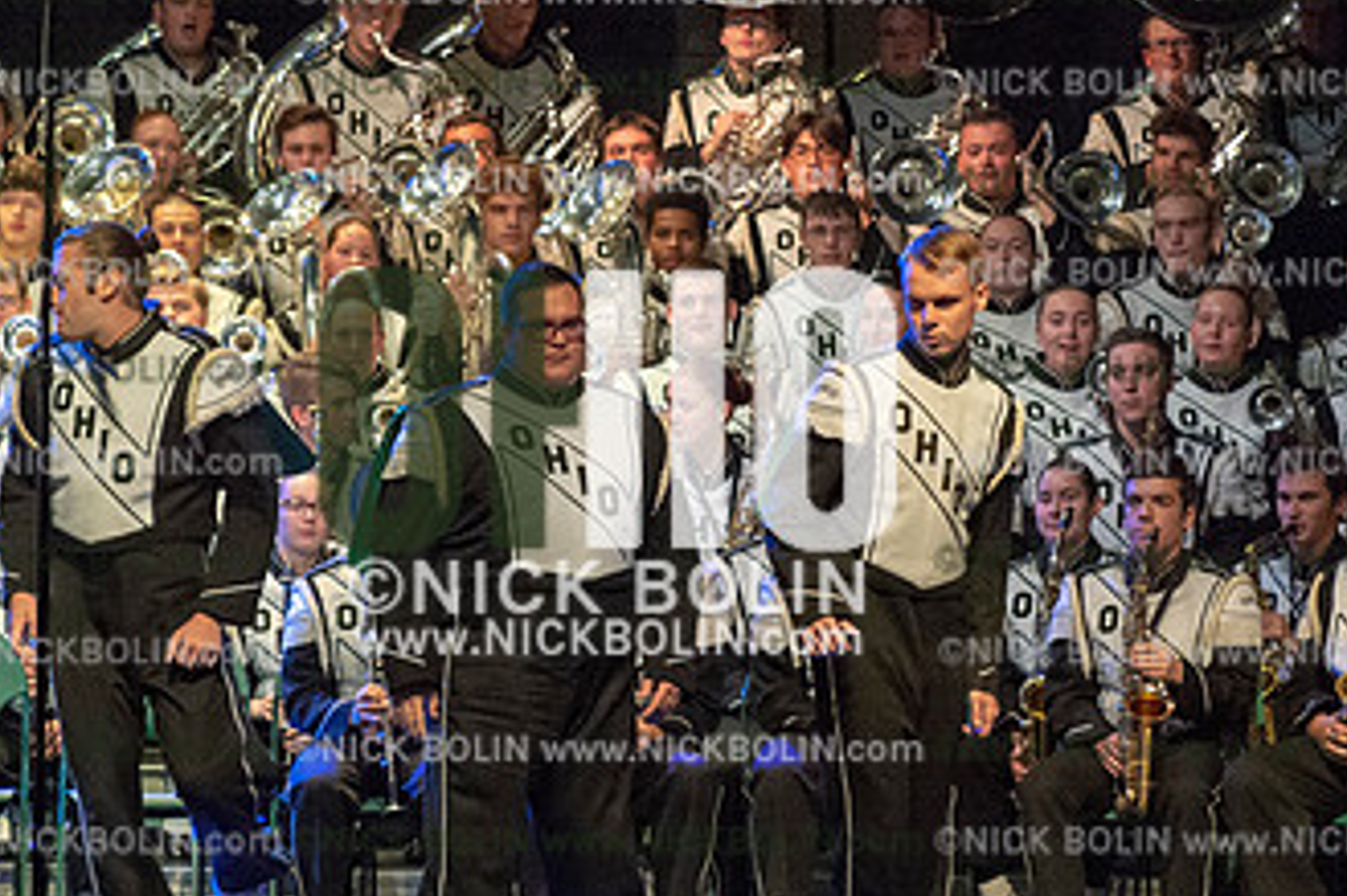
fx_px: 12191
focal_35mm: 326
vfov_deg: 4.2
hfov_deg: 6.3
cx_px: 606
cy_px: 462
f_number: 5.6
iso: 8000
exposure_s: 1/400
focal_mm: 185
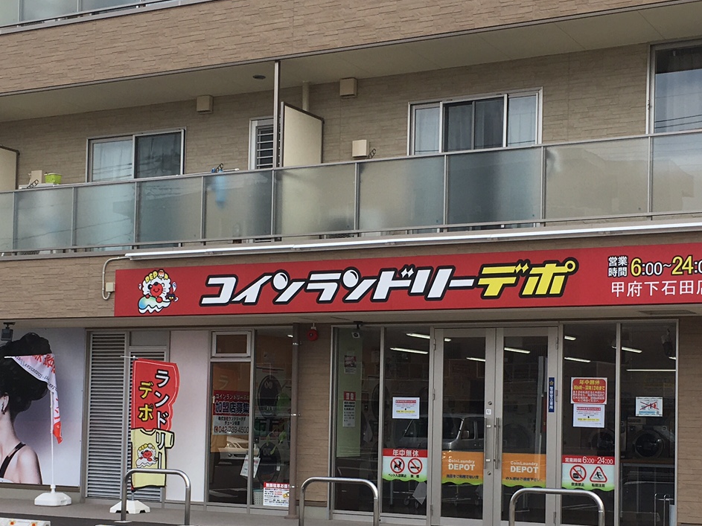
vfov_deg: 23.5
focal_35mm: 62
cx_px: 369
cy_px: 367
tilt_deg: +1.9
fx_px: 1257
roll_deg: -2.0
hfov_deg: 31.2
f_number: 2.2
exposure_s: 1/894
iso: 25
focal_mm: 4.15
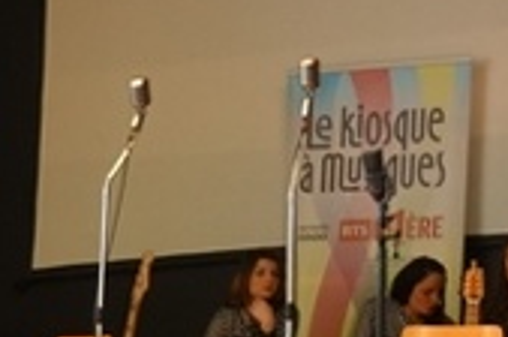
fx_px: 2577
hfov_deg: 10.3
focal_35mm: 183
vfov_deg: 7.2
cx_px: -526
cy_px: 657
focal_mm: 14.3
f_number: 2.8
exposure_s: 1/40
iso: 640
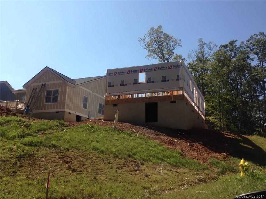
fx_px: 254
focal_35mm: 33
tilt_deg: +11.9
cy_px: 100
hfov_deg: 55.4
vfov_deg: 42.9
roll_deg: +2.1
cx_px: 133
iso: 50
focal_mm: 4.12
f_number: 2.4
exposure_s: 1/1550
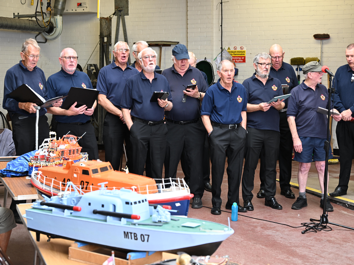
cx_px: 186
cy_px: 132
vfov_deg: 21.0
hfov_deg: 27.8
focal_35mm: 70
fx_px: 716
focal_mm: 64
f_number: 6
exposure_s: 1/60
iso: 500
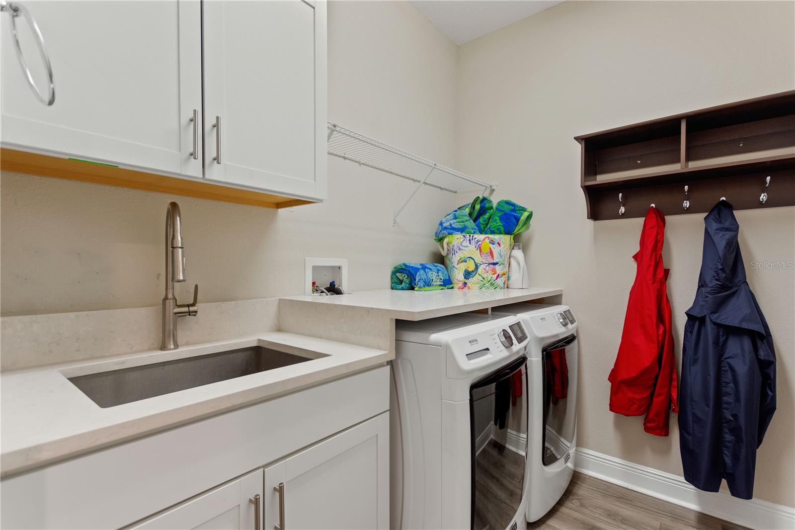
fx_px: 331
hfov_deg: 100.4
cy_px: 265
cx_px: 398
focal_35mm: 15
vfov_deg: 77.3
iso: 400
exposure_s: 1/6
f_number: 4.5
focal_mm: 10
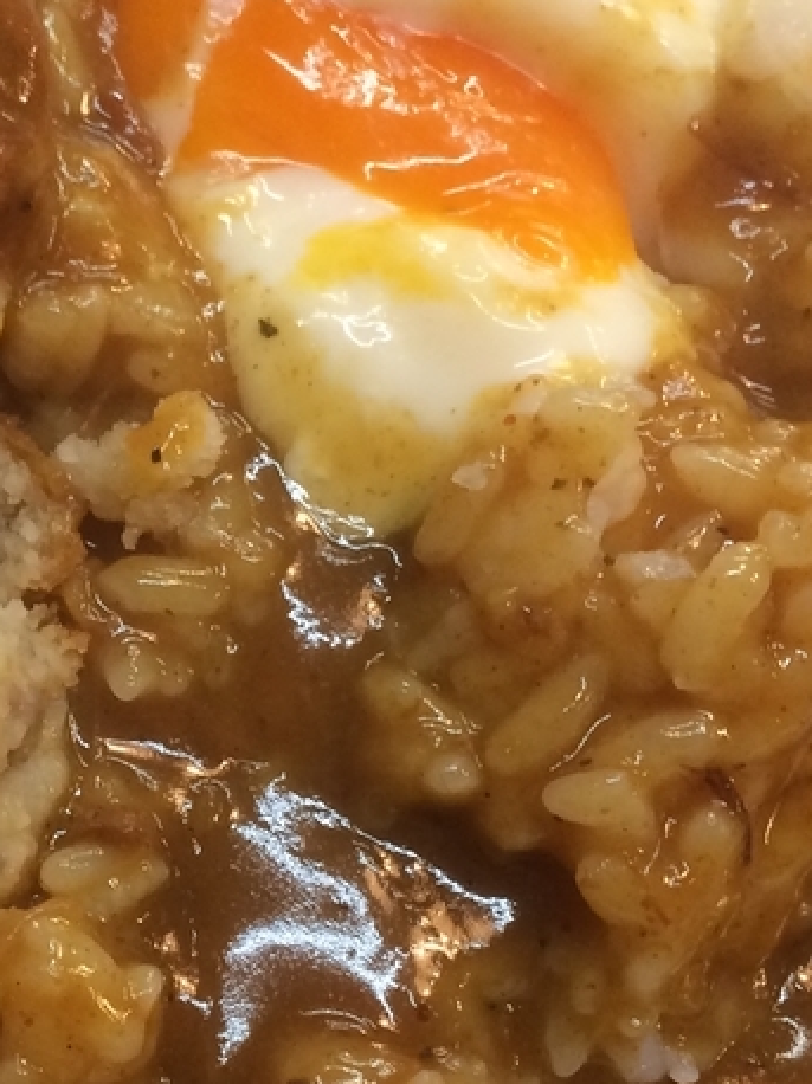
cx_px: -215
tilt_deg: -68.5
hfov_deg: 18.2
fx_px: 2379
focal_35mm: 76
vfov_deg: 25.6
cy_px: 686
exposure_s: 1/30
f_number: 2.2
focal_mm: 4.15
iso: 80
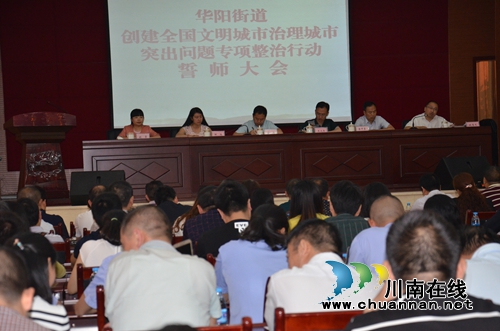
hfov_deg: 26.0
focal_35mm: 78
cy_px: 166
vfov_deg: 17.4
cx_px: 250
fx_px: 1081
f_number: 5.6
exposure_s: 1/60
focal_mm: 52
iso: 1600
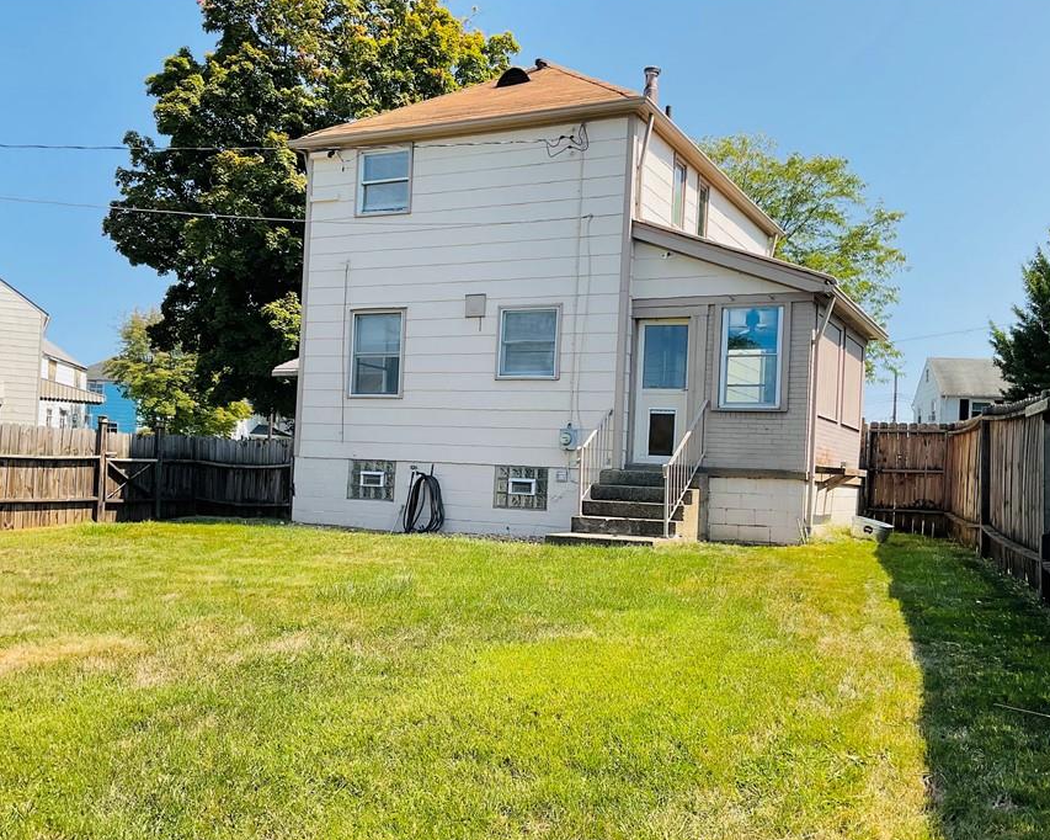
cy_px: 459
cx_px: 550
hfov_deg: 52.8
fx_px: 1056
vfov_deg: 43.3
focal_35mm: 34
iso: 16
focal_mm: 3
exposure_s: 1/1250
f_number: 1.8
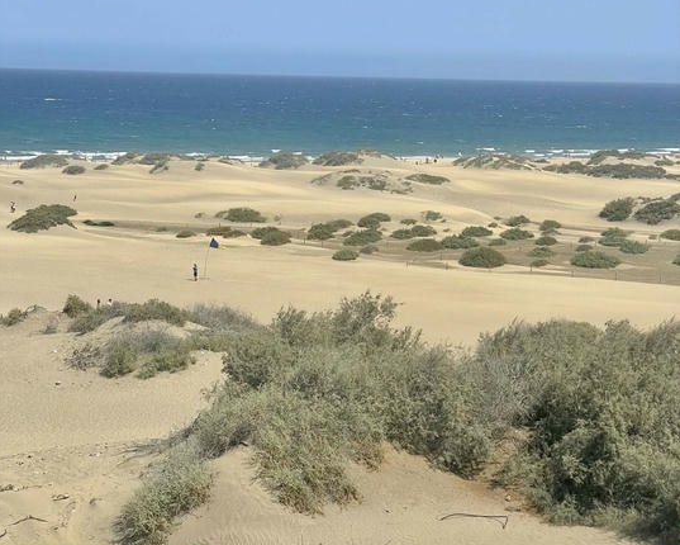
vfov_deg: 22.5
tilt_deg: -7.7
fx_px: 1369
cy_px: 241
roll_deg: -0.9
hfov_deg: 27.9
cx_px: 339
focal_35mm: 68
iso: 25
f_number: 2
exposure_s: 1/2283
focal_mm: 6
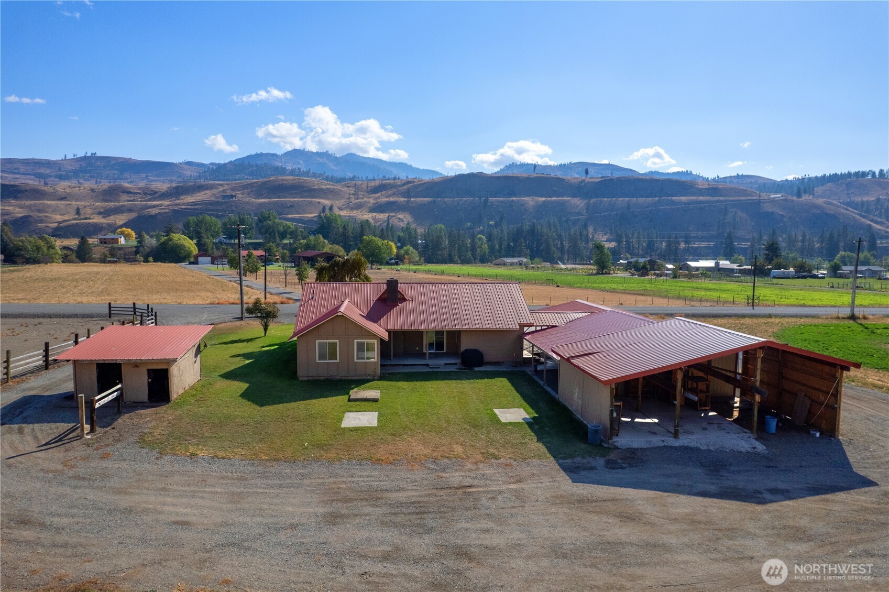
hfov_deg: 78.6
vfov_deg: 57.2
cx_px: 444
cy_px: 296
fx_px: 543
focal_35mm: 22
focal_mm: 8.38
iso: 200
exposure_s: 1/5000
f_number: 2.8
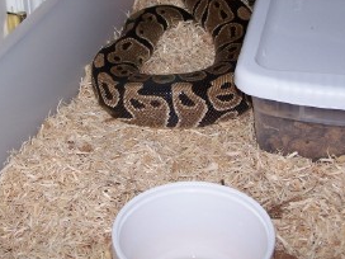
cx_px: 167
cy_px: 83
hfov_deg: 26.0
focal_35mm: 75
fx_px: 747
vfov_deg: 19.6
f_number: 3
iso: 80
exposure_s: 1/60
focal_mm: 8.5
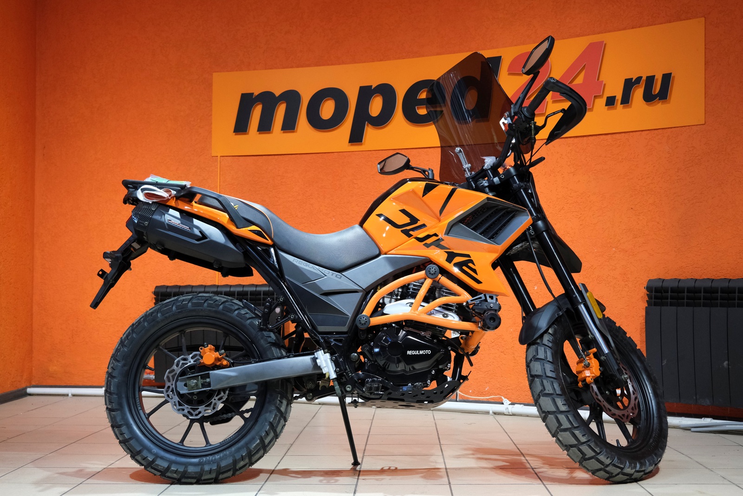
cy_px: 248
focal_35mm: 46
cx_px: 372
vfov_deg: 29.2
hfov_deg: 42.7
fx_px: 949
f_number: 4
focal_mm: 30.8
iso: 2000
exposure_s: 1/100
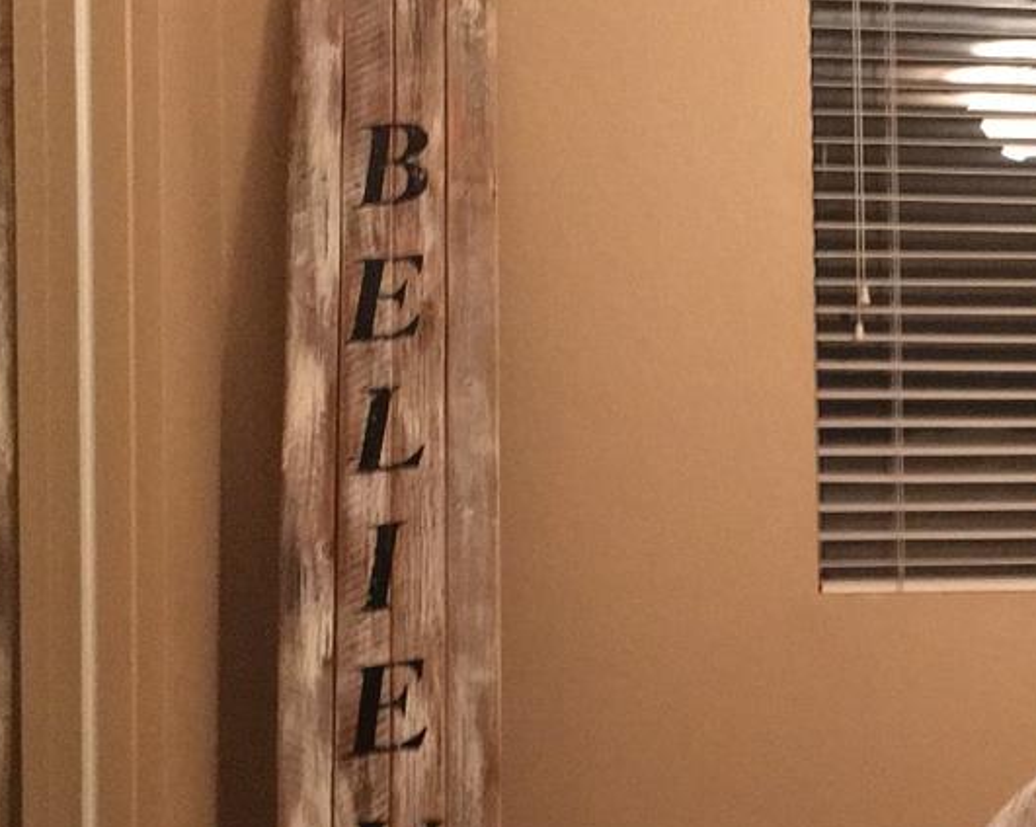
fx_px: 2451
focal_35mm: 80
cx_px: 966
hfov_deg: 23.1
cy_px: 577
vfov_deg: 19.1
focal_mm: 4.15
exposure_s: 1/15
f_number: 2.2
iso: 400
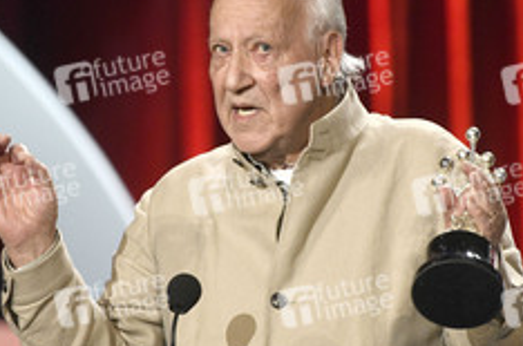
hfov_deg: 5.4
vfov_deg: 3.5
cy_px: 246
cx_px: 276
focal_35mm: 386
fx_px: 5596
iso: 2500
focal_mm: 200
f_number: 4
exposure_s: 1/400
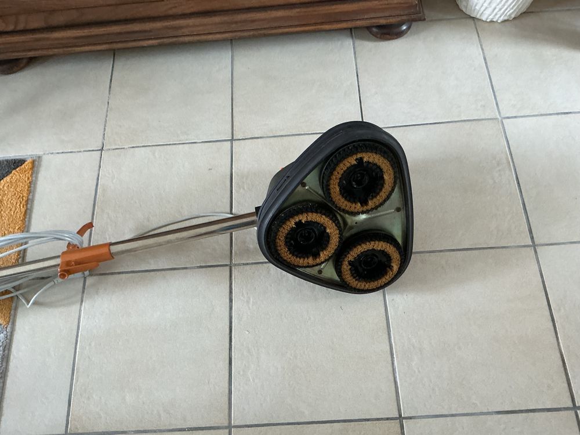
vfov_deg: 48.2
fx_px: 486
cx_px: 290
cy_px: 218
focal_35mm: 29
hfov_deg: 61.7
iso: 200
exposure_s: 1/60
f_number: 1.8
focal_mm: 3
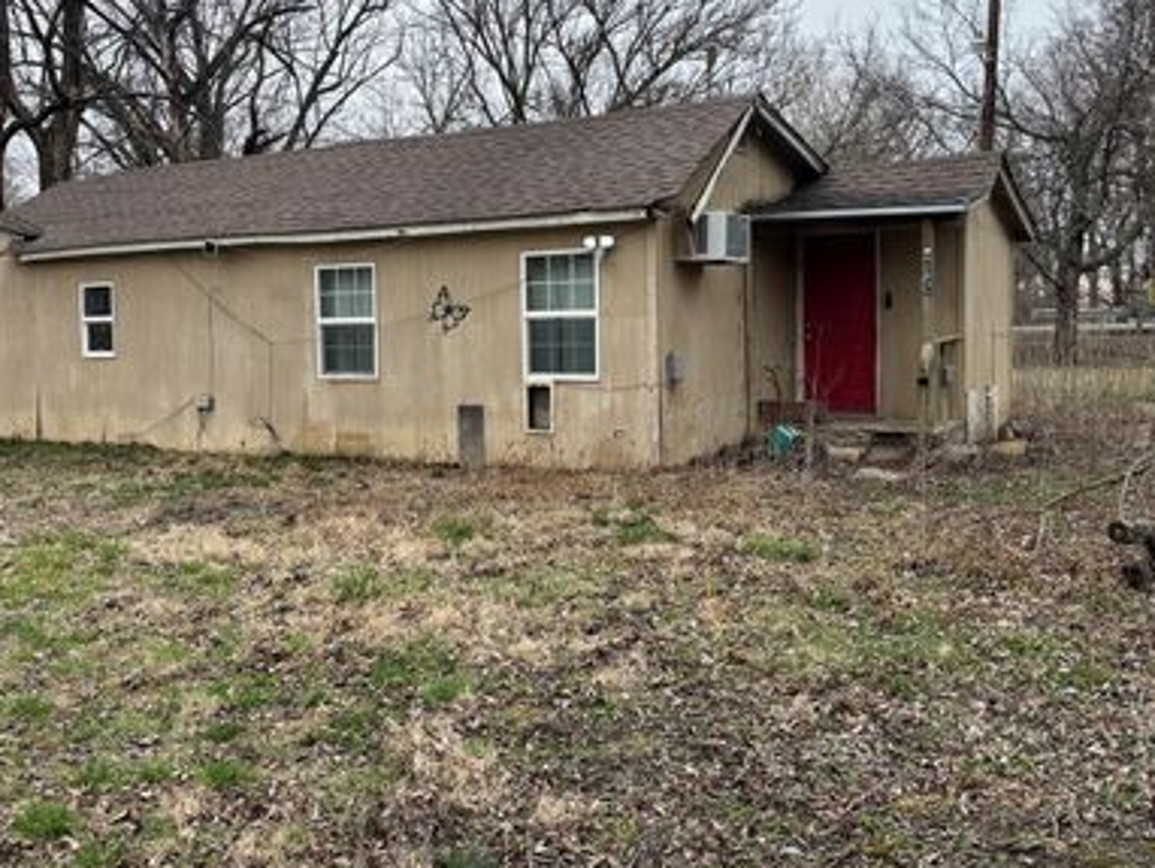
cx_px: 454
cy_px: 355
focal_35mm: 34
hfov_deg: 53.5
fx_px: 1135
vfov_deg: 41.7
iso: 50
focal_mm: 5.96
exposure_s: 1/1047
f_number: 1.6
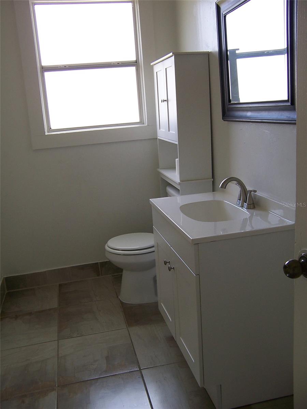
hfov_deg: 42.9
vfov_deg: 55.4
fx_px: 390
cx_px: 154
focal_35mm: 33
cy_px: 204
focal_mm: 5.5
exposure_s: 1/60
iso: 80
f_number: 3.4
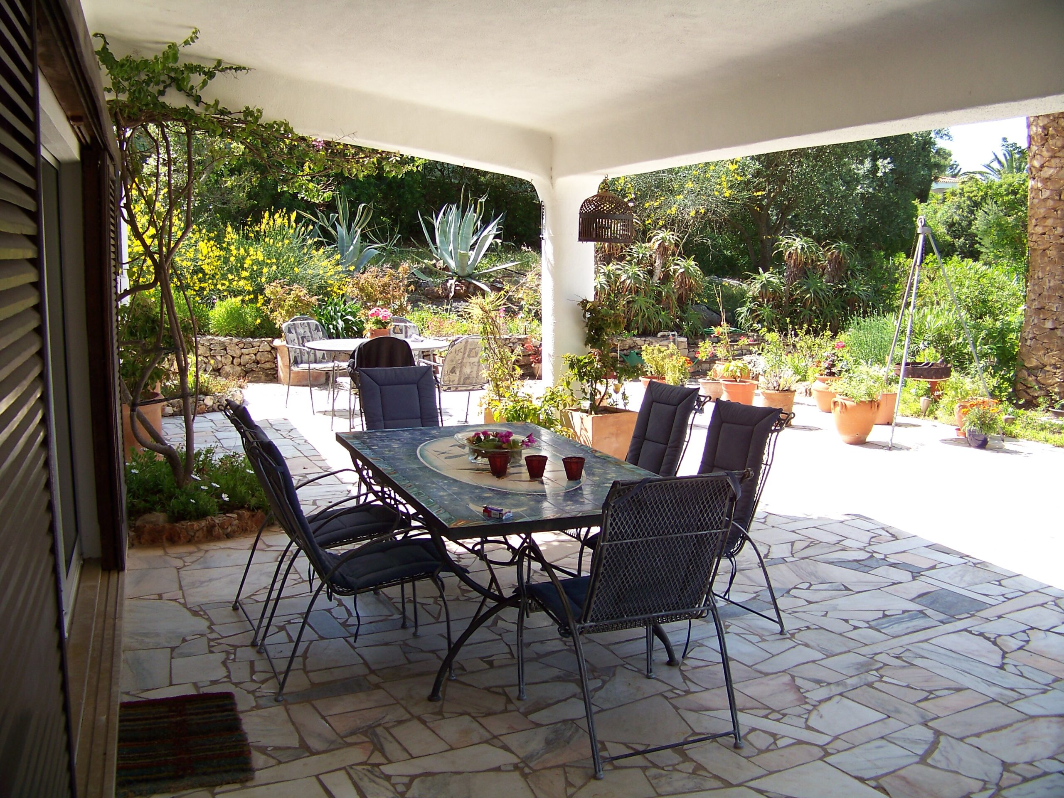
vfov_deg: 39.7
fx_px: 1107
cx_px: 532
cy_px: 399
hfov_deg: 51.4
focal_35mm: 36
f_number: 2.8
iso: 66
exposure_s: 1/250
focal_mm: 5.85
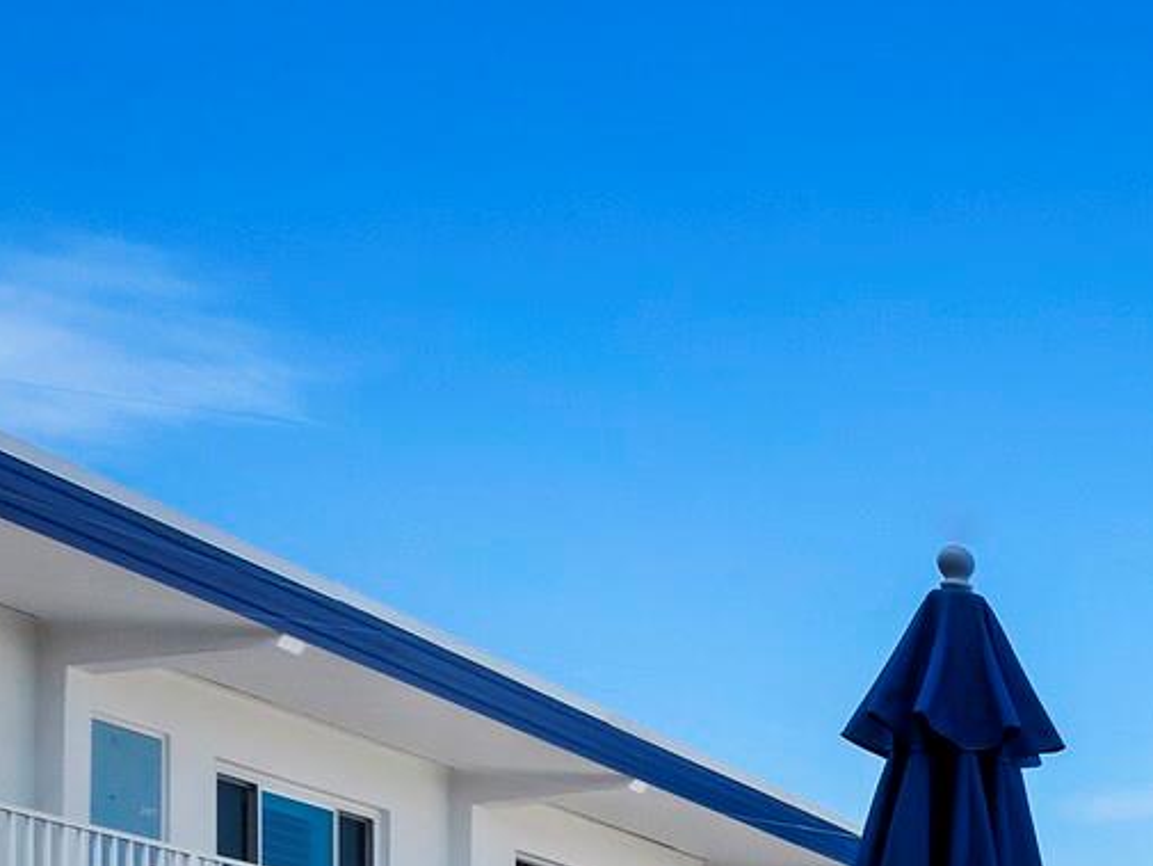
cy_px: 1249
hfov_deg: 24.6
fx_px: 1899
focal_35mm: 57
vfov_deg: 21.9
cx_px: 1805
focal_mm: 9
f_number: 11
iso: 400
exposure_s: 1/250
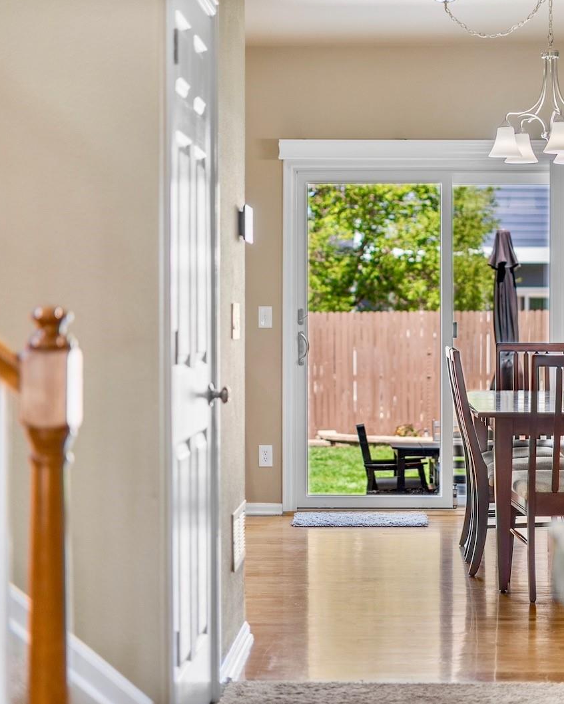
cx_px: 379
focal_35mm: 71
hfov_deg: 21.5
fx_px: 1481
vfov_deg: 26.8
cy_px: 351
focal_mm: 50
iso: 200
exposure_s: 1/1600
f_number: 1.8
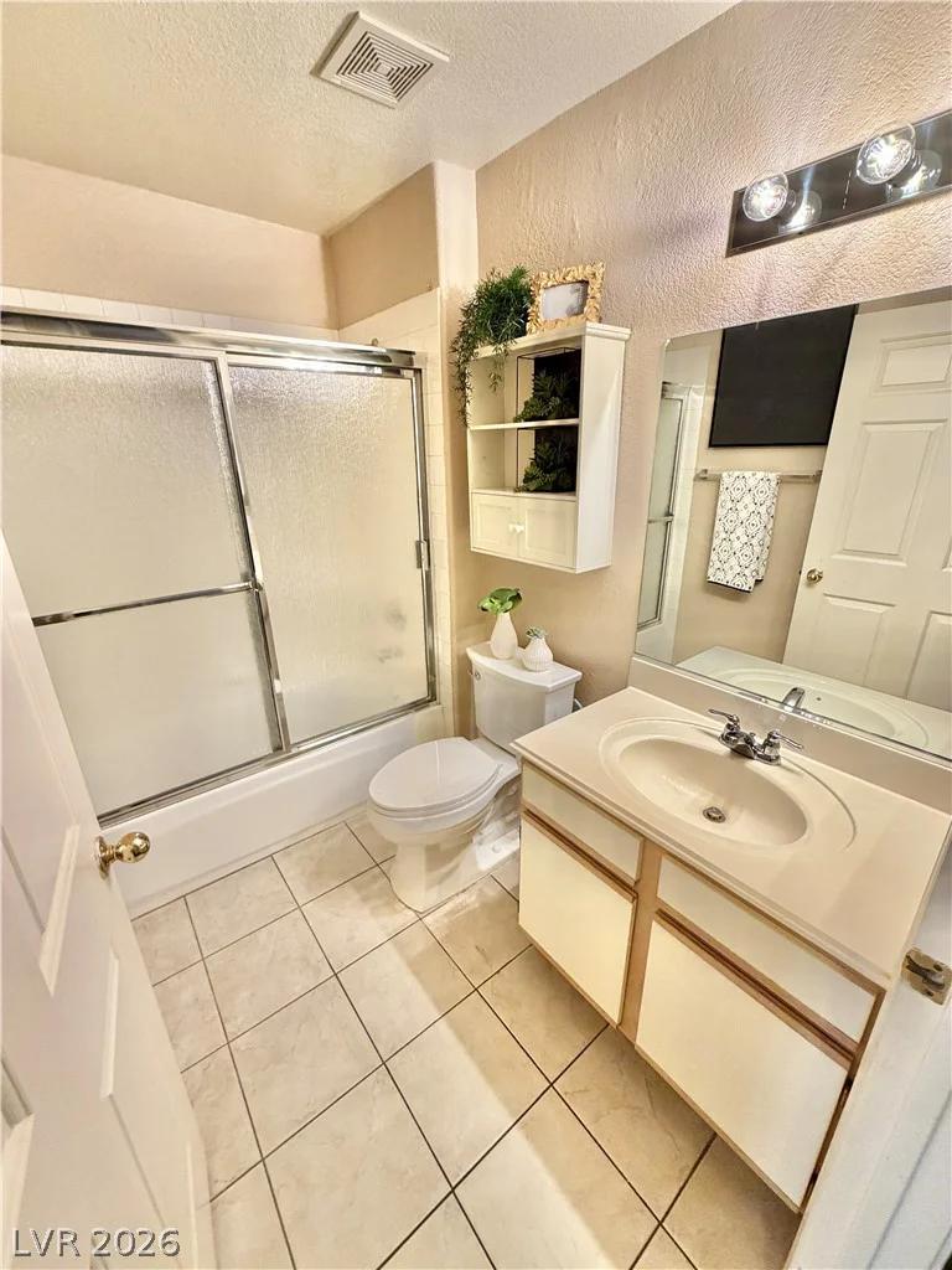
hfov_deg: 85.7
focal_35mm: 14
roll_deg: +0.4
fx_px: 513
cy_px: 635
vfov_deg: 102.1
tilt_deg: -19.1
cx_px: 476
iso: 320
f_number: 2.2
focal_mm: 2.22
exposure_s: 1/120
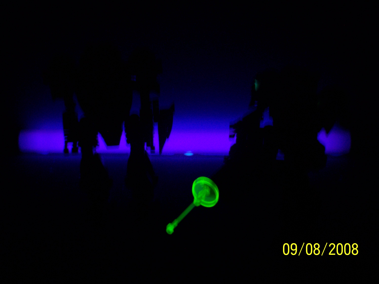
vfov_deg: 36.0
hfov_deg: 46.8
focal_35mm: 40
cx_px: 190
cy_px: 142
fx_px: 438
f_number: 2.8
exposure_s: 1/8
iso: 160
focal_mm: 6.7
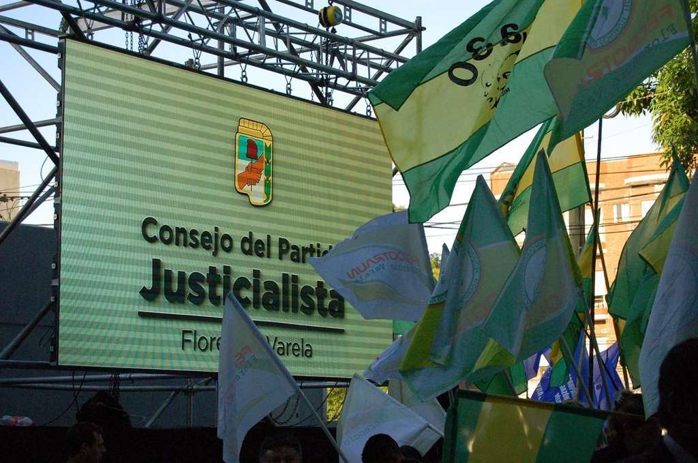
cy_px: 232
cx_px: 349
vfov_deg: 16.5
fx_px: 1597
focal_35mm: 82
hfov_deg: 24.7
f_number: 5.6
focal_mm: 55
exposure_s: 1/1600
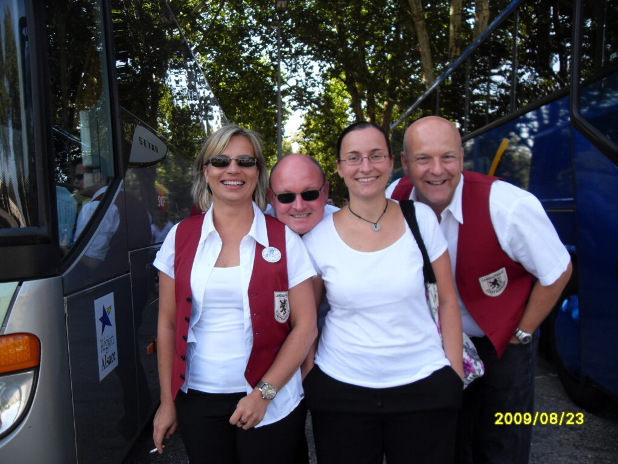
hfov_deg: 54.0
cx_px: 309
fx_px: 607
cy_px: 232
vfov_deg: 41.8
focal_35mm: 34
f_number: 2.8
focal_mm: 6.3
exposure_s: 1/250
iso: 80
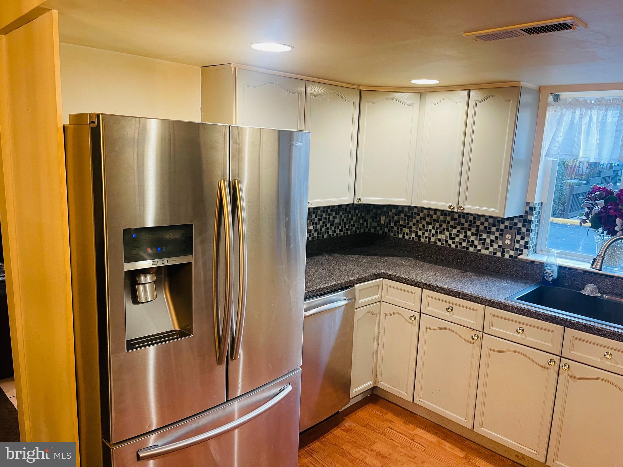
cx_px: 312
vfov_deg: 53.1
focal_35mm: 26
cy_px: 234
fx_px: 468
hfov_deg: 67.3
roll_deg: -2.2
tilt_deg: -10.3
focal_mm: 5.1
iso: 125
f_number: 1.6
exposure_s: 1/60
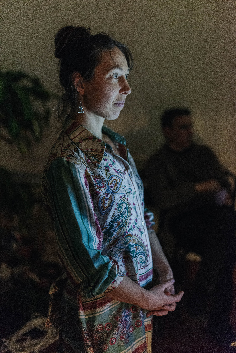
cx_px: 118
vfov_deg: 39.6
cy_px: 176
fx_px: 491
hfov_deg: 27.0
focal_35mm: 50
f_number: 1.8
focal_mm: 50
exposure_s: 1/100
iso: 3200
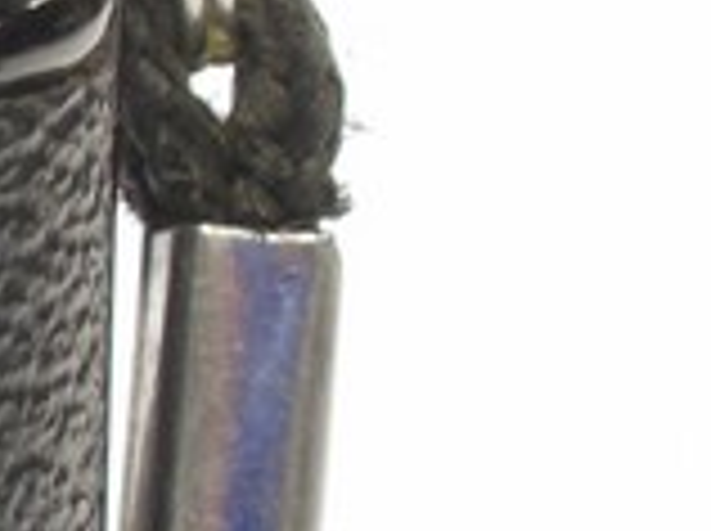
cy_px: 549
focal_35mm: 457
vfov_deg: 3.2
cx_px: -1845
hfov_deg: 4.1
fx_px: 9372
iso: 400
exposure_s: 1/8
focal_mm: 30
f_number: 7.1
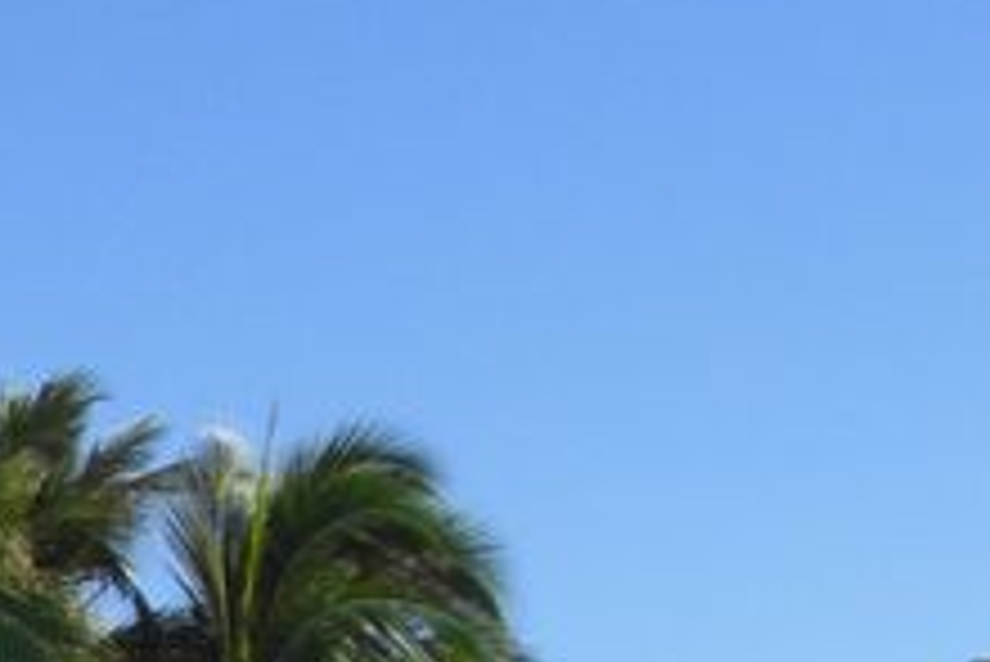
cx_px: -585
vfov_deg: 7.3
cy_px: 1049
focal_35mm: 184
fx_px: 5063
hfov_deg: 10.7
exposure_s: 1/1000
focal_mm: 6.2
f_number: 2.7
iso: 64
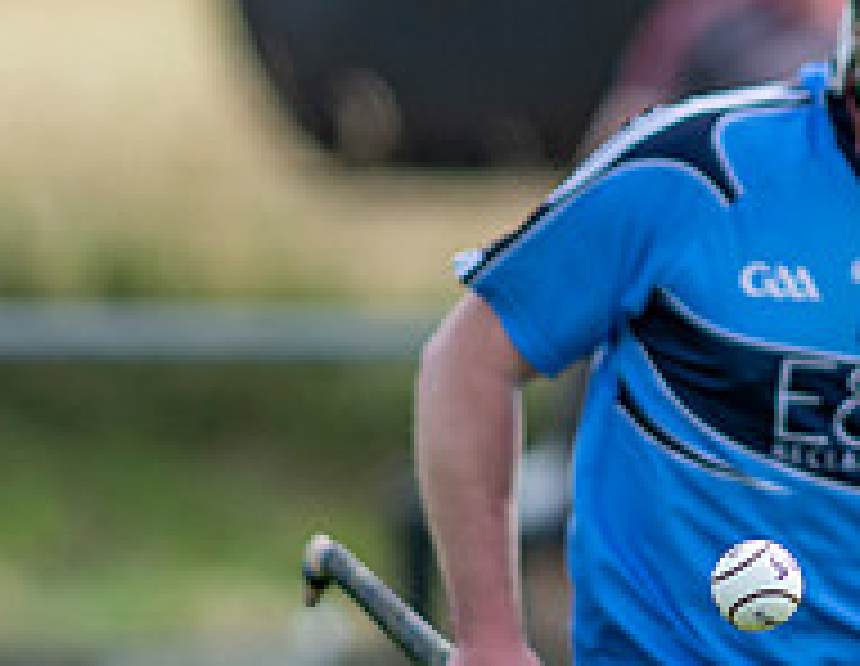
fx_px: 49080
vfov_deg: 0.8
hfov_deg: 1.0
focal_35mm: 1952
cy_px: 642
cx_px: 984
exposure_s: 1/1600
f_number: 2.8
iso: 140
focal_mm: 300
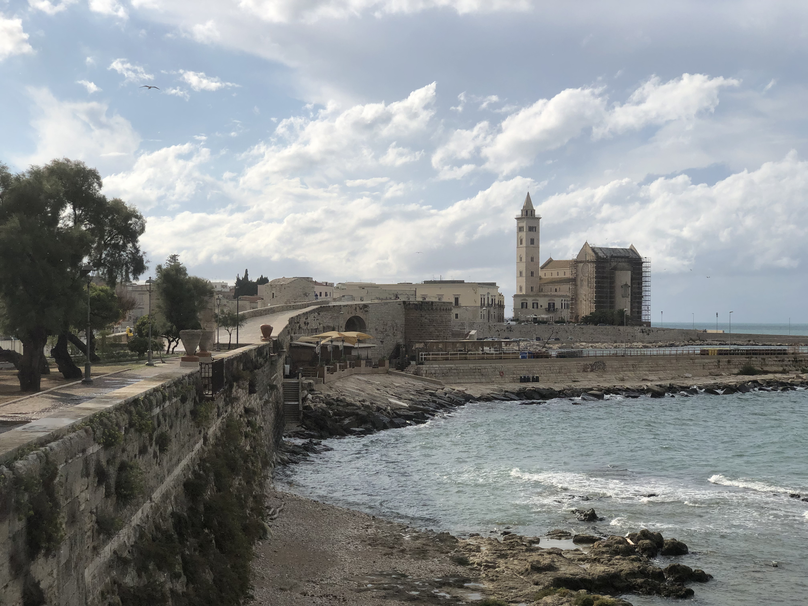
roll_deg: +0.1
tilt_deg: +0.7
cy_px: 303
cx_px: 404
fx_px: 1214
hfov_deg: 36.8
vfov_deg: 28.0
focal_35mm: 52
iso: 16
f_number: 2.4
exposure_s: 1/3247
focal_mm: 6
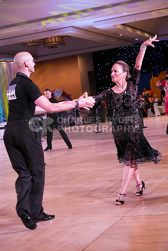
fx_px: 504
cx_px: 84
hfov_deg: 18.9
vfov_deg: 28.1
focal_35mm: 72
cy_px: 126
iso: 3200
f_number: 4.5
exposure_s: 1/400
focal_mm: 72
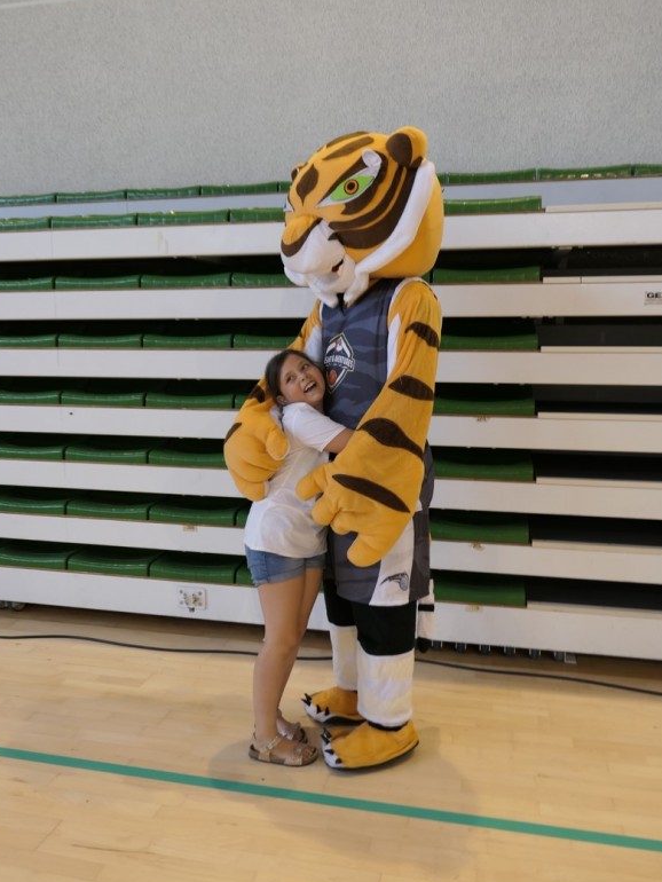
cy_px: 455
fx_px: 688
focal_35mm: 27
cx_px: 326
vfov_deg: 65.3
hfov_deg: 51.4
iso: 125
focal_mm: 8.8
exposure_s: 1/125
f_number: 1.6
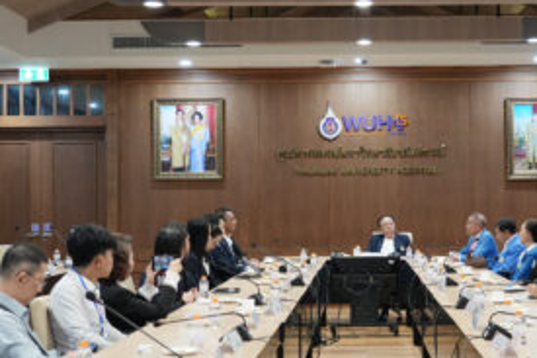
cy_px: 194
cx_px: 336
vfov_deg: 18.9
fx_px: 1073
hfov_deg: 28.0
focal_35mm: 72
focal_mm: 33
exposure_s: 1/160
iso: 2000
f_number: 4
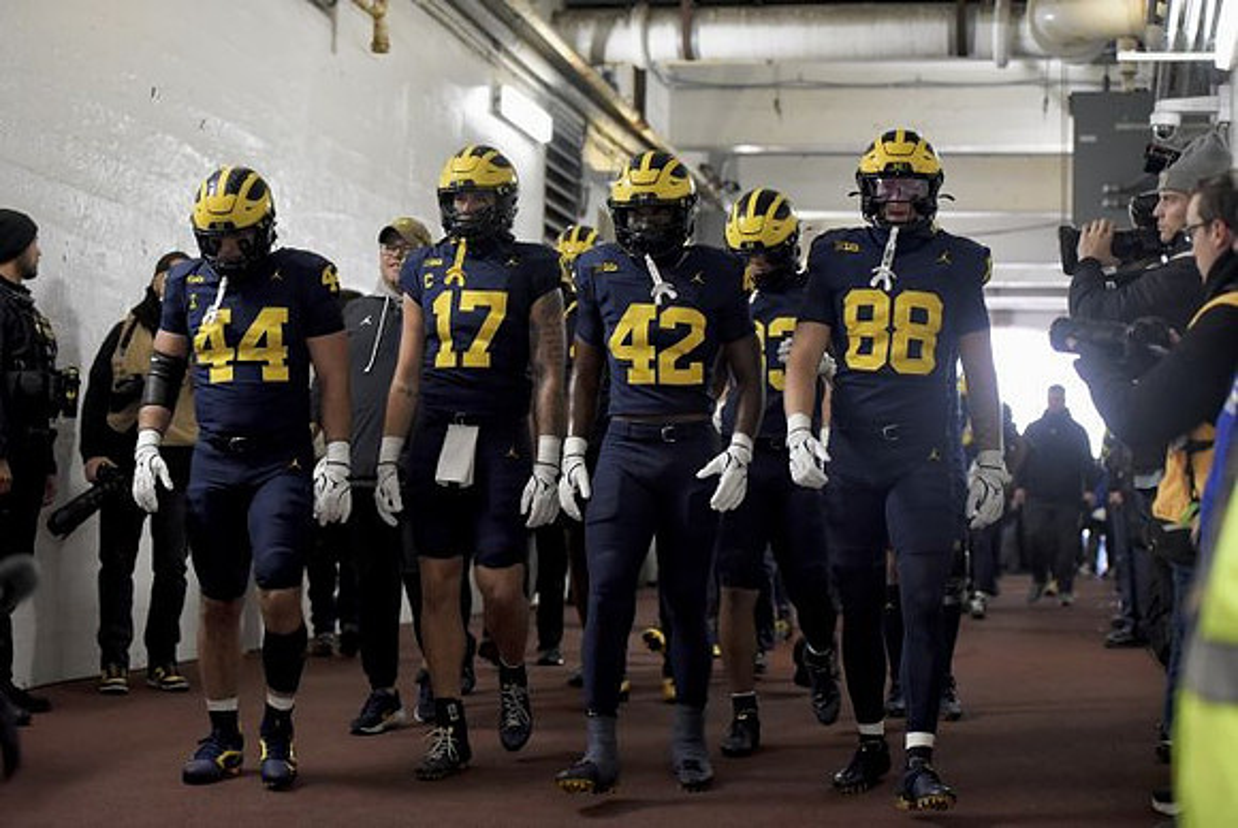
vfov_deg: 19.5
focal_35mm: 70
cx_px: 619
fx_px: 2410
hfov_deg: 28.8
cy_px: 414
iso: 3200
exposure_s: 1/400
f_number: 2.8
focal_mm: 70
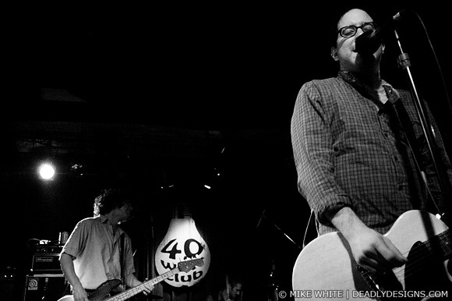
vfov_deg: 43.6
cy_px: 150
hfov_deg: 62.0
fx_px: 376
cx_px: 226
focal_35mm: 30
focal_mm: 20
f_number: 2.8
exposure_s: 1/60
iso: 1600
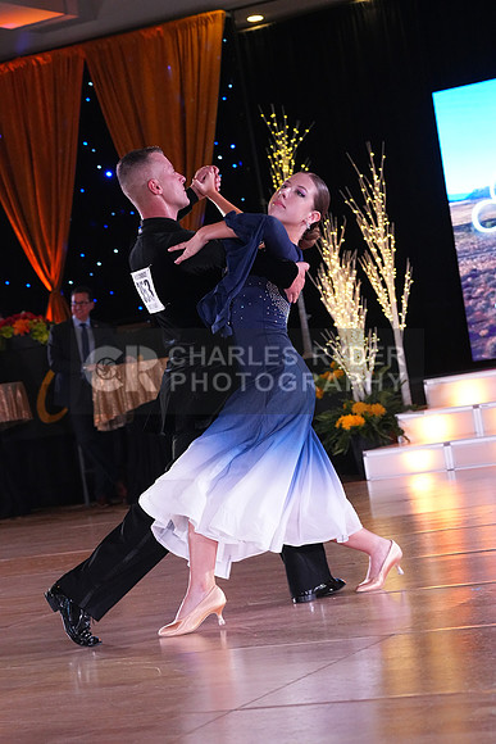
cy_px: 372
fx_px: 1859
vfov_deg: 22.6
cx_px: 248
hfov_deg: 15.2
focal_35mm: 90
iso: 8000
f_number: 6.3
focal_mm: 90
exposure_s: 1/400
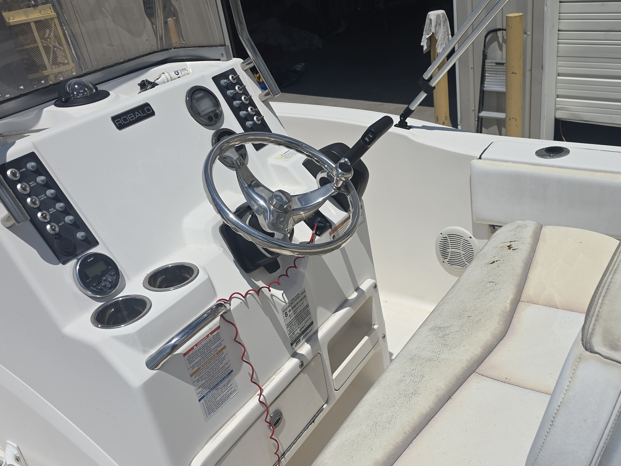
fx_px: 610
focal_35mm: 34
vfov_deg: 41.5
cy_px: 287
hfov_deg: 53.8
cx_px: 354
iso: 12
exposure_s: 1/3067
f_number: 1.7
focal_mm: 6.3
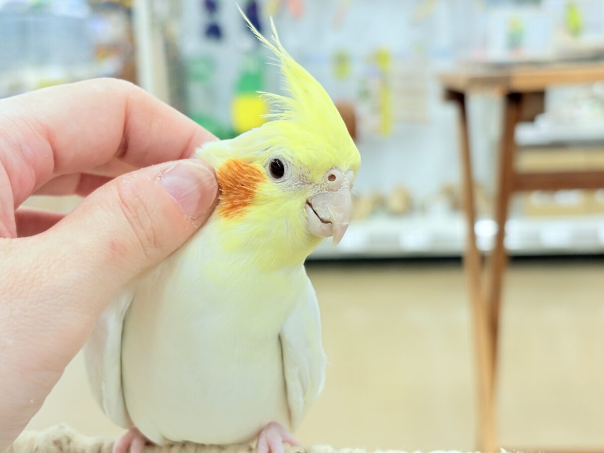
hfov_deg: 36.8
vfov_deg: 28.0
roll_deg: +3.6
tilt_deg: -8.8
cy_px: 226
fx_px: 907
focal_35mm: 52
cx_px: 302
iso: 50
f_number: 1.6
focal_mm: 5.96
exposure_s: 1/50
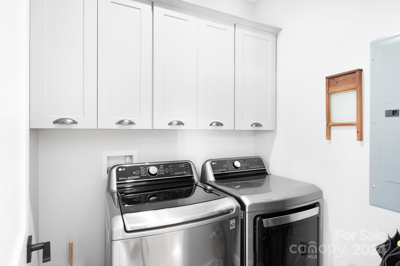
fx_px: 205
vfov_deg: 65.9
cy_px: 133
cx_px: 200
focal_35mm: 18
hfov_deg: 88.5
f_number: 8
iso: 400
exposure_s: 1/60
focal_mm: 18.5
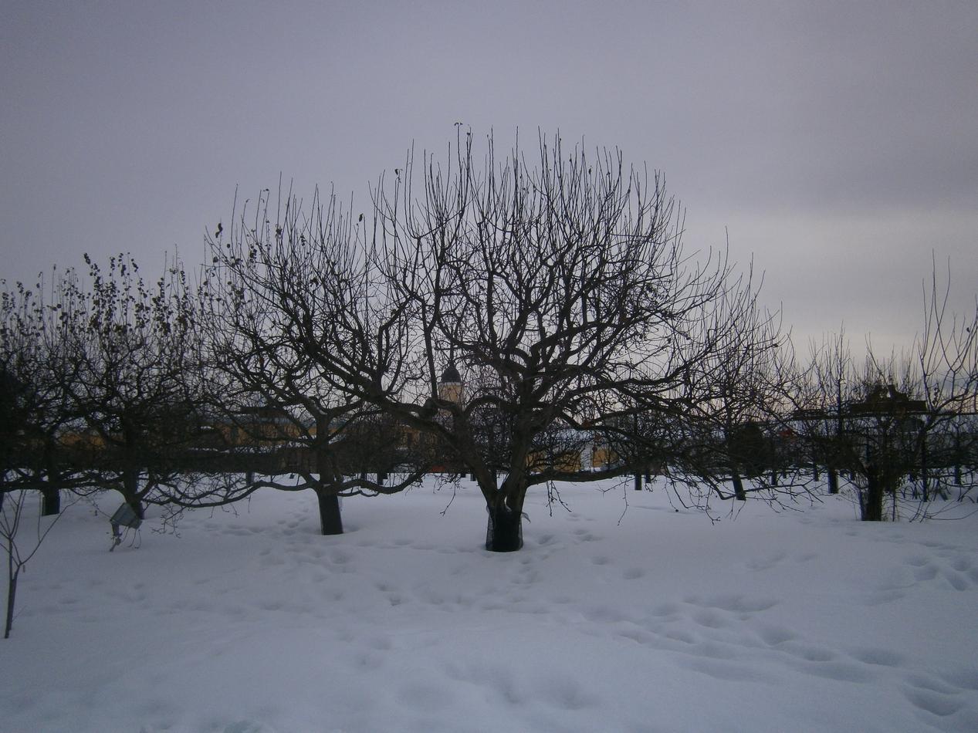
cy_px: 366
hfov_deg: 67.3
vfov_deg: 53.1
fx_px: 735
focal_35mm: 26
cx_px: 489
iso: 80
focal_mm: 4.7
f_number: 8
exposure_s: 1/400
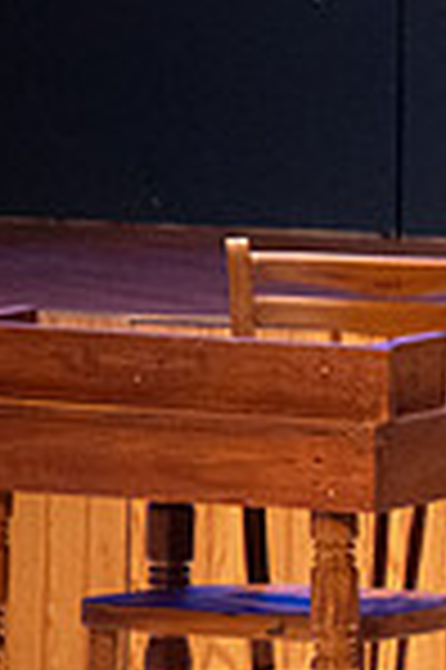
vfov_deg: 1.3
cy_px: 279
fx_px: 30527
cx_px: 1212
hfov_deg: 0.8
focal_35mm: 1639
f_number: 6.3
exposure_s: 1/160
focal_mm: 420
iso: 10000
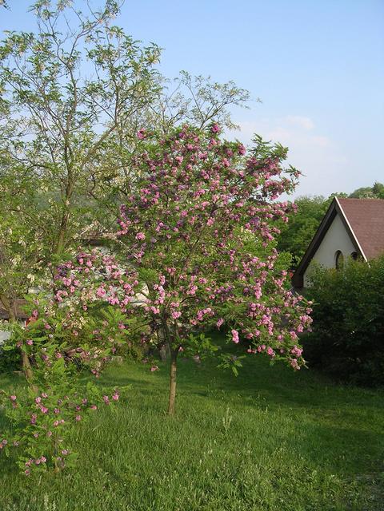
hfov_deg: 37.7
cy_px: 256
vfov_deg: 49.0
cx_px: 192
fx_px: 562
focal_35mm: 38
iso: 100
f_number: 2.8
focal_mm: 5.8
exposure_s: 1/478
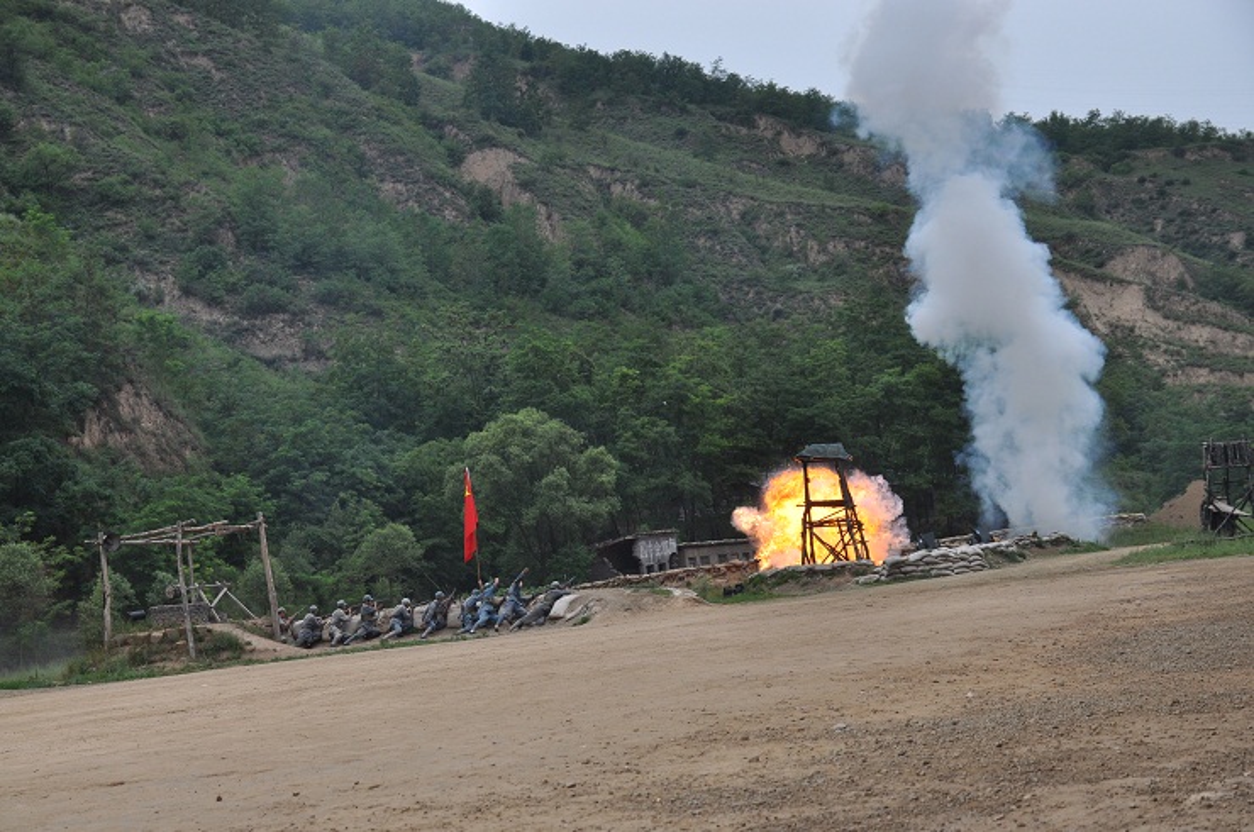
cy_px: 416
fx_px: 1982
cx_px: 627
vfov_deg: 23.7
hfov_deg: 35.1
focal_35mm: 57
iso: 500
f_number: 4.5
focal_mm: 38
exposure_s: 1/3200
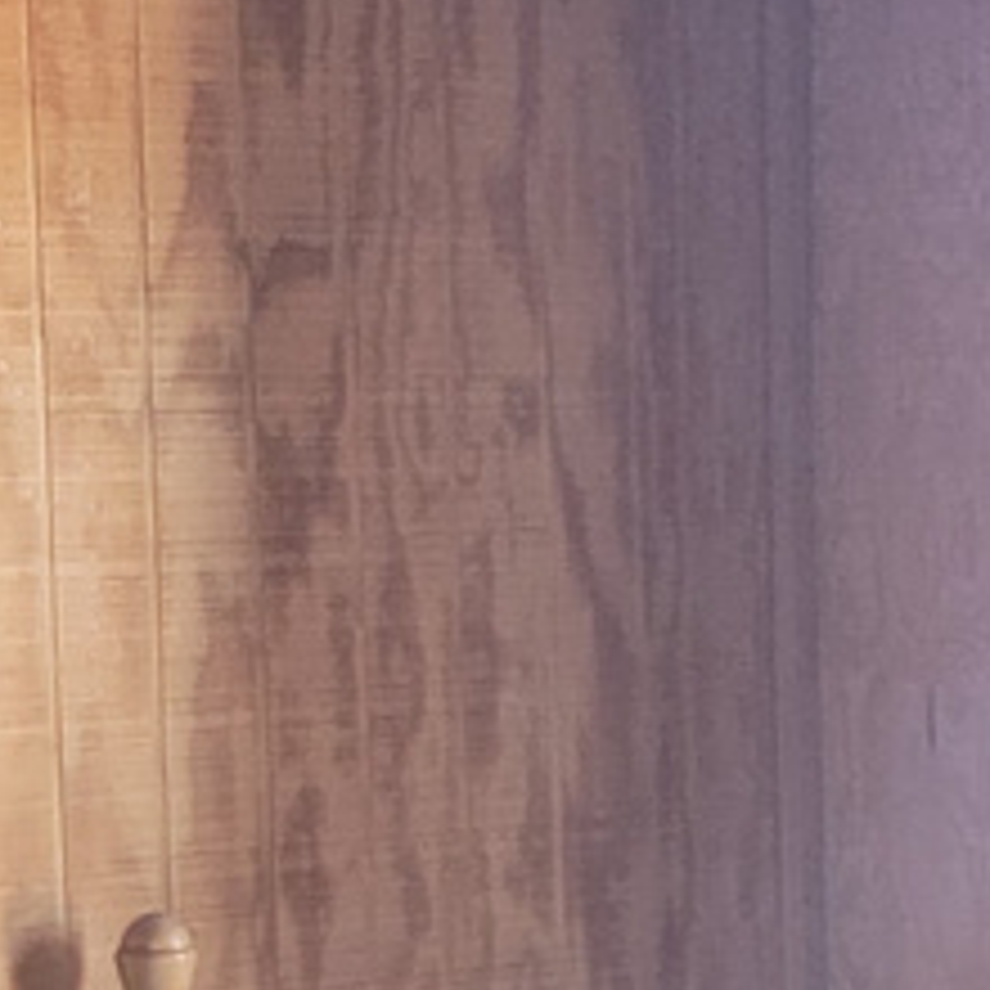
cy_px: 864
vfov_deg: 11.7
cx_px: 882
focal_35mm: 148
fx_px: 4789
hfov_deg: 11.7
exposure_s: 1/20
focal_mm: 6.7
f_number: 1.8
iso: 160
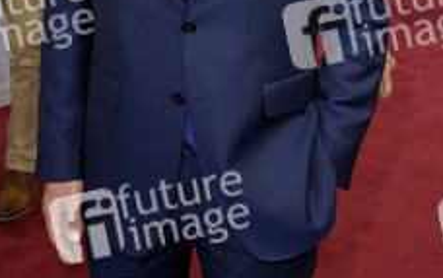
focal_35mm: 75
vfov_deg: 16.5
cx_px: 206
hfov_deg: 27.5
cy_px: -74
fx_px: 906
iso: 500
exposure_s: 1/160
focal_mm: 42
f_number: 7.1
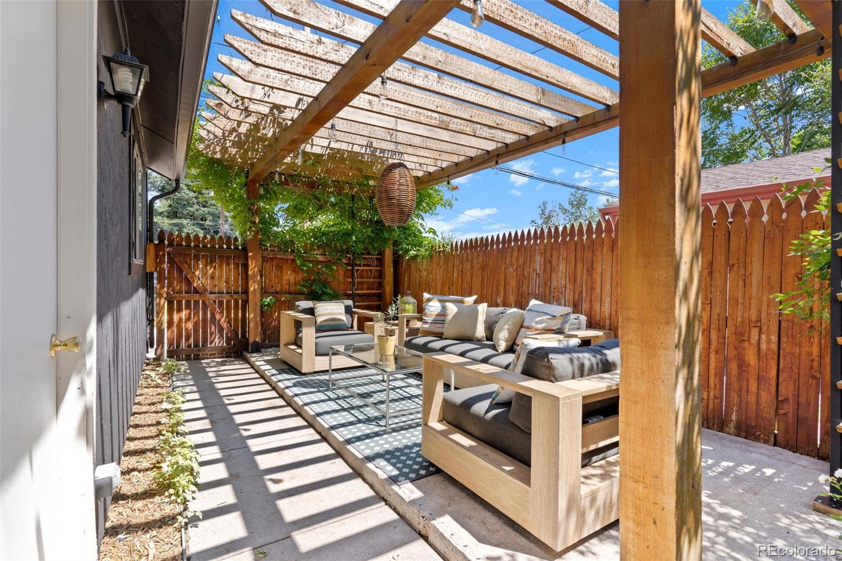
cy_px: 280
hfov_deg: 93.3
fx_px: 398
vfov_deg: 70.4
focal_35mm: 17
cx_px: 421
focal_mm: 17
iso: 100
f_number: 8
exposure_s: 1/25
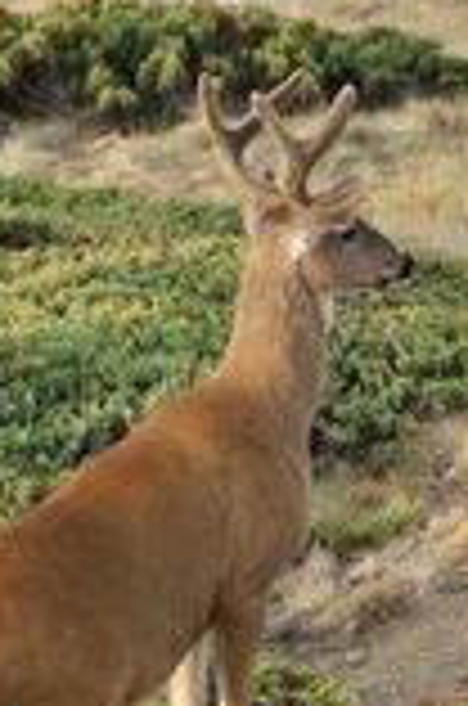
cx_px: 299
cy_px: 36
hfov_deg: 2.3
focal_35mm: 598
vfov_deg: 3.5
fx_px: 11712
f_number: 5
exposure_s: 1/1000
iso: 1600
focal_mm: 120
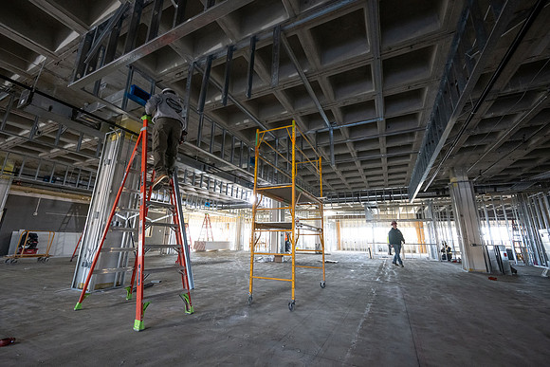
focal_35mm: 15
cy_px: 184
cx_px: 283
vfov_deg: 78.7
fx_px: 224
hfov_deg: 101.7
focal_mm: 14
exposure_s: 1/100
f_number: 5.6
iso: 3200
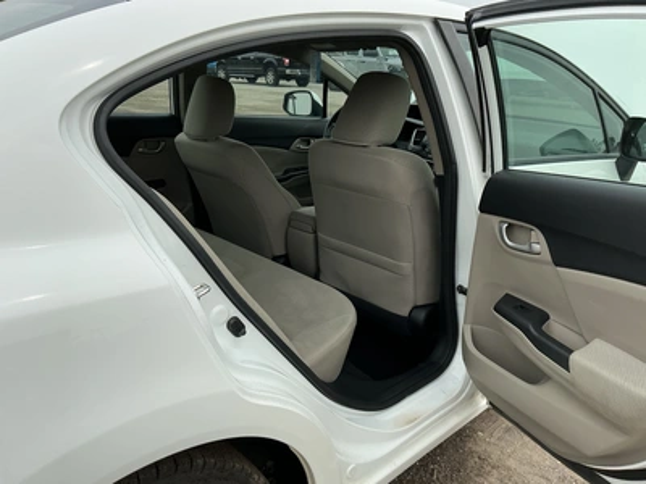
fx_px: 523
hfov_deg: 63.4
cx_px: 323
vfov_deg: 49.7
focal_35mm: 28
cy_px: 242
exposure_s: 1/1279
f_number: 1.8
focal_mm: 3
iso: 25
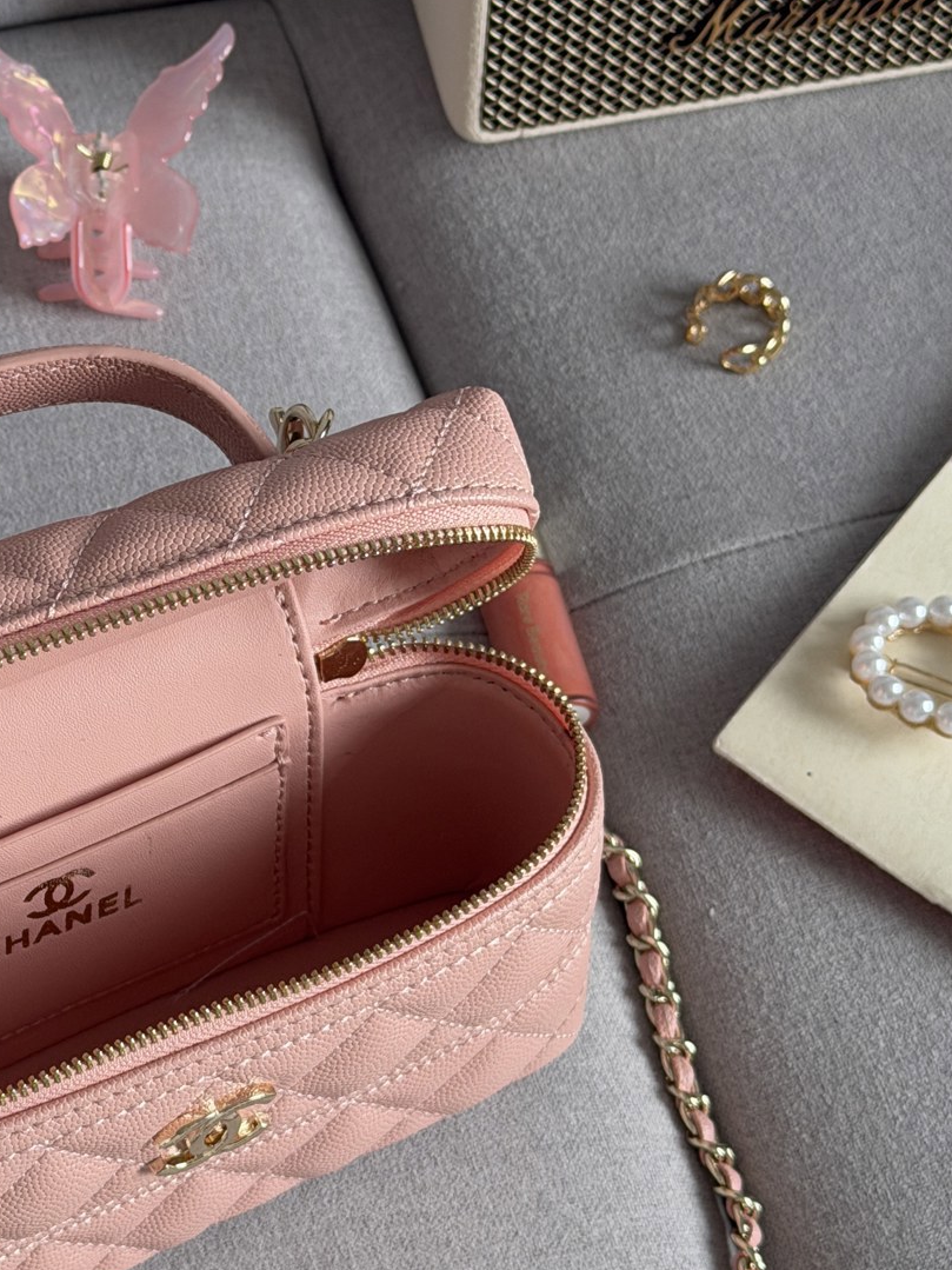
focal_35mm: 89
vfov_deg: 22.0
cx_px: 75
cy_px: 746
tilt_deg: -65.5
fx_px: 3264
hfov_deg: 16.4
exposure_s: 1/101
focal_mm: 6.76
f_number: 1.78
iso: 100
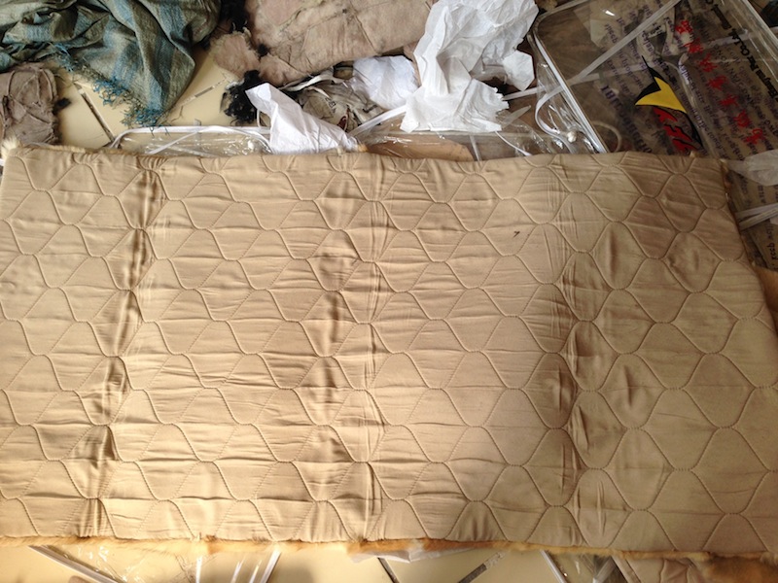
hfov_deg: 55.4
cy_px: 292
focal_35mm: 33
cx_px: 389
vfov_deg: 42.9
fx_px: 742
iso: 50
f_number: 2.4
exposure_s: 1/182
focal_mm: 4.12
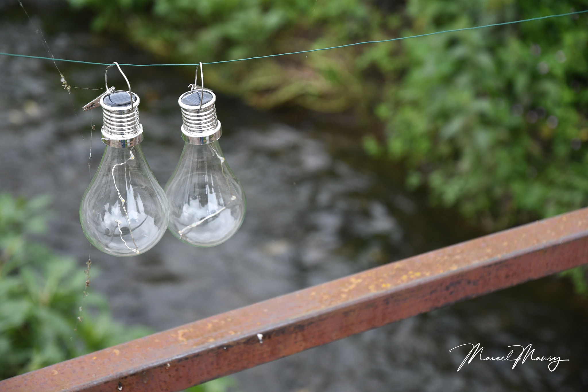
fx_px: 1347
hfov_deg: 24.6
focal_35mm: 82
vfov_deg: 16.6
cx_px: 294
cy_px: 196
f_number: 3.8
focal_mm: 55
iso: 560
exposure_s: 1/1250
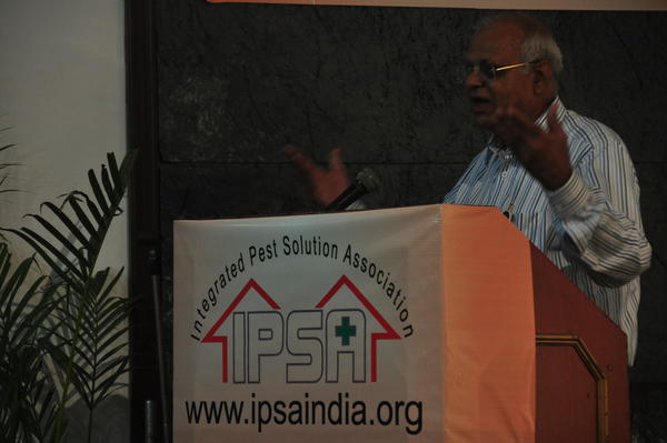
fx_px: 3110
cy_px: 222
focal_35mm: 168
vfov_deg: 8.2
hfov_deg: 12.2
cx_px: 334
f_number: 5.3
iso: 800
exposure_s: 1/40
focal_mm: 112
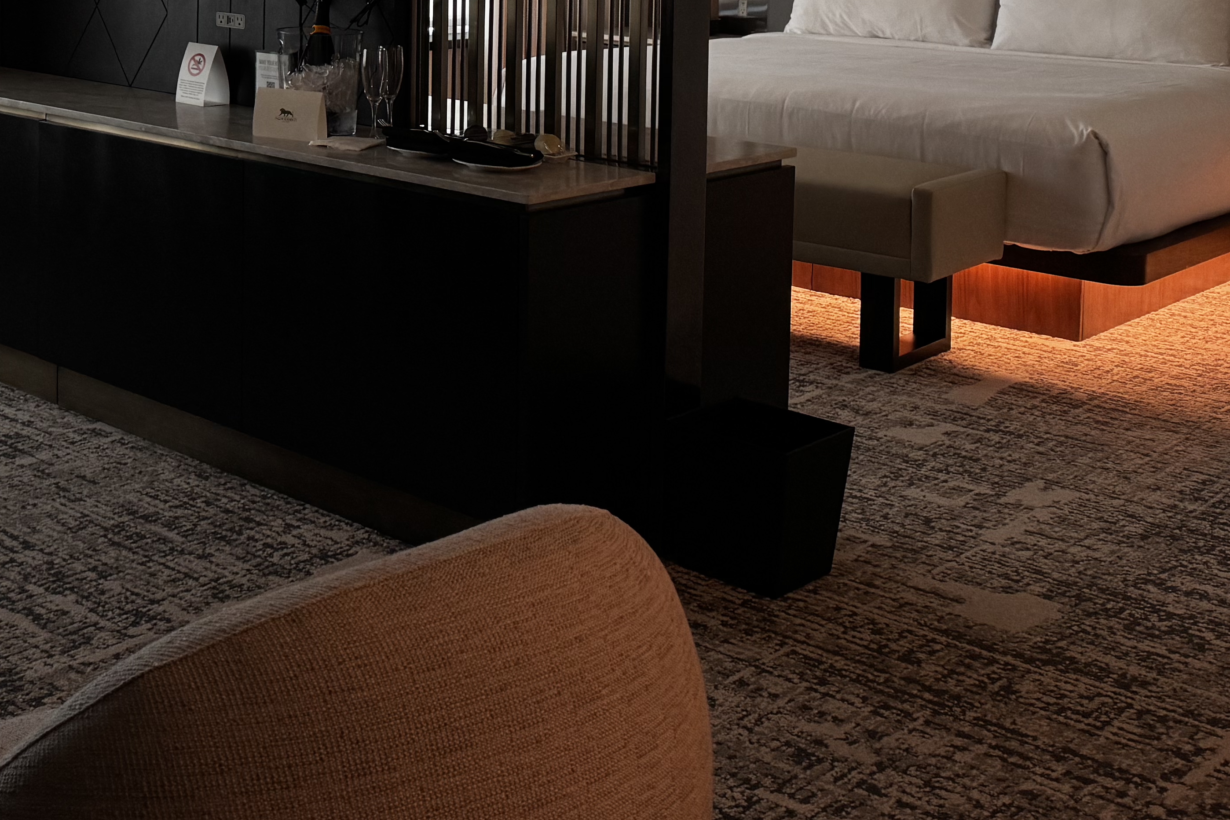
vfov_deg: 24.8
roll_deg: -0.7
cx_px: 62
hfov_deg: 35.9
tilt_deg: -2.9
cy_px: -63
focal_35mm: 51
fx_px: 1742
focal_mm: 6.76
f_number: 1.78
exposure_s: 1/120
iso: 125
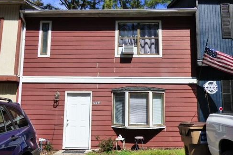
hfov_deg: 58.7
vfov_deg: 41.0
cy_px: 87
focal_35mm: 32
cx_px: 116
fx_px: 207
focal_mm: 5.29
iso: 250
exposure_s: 1/1600
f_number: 3.3
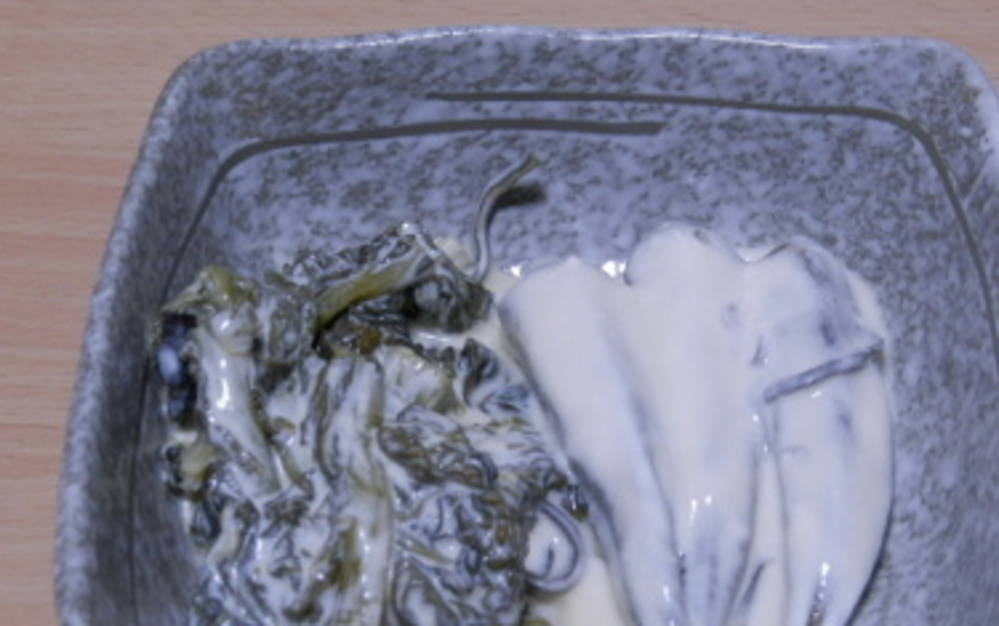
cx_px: 586
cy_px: 438
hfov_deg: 21.6
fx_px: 2616
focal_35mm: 96
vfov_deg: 13.6
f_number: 4
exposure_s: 1/15
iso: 200
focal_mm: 12.2
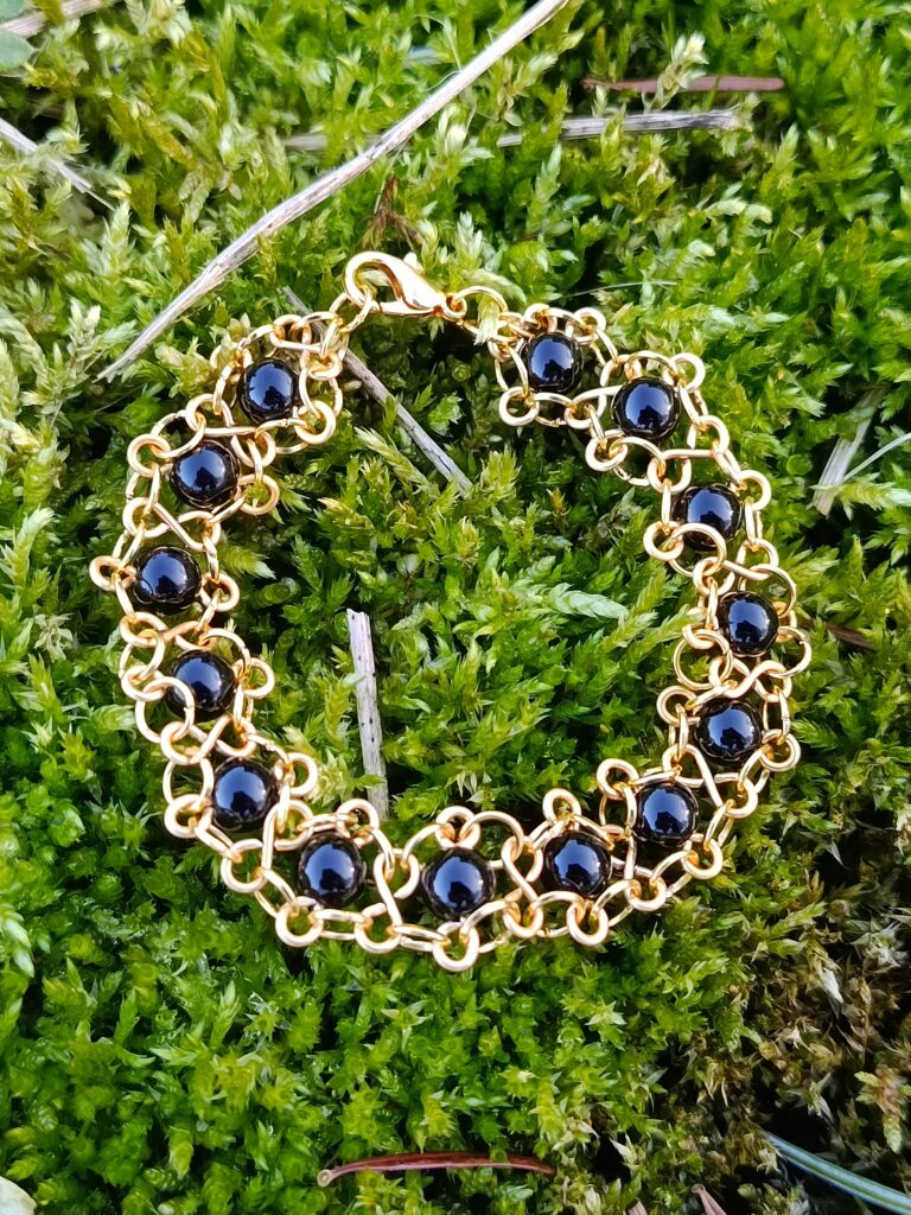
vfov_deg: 39.7
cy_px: 608
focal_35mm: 48
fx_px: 1684
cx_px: 456
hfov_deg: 30.3
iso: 207
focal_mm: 5.24
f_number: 1.7
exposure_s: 1/100
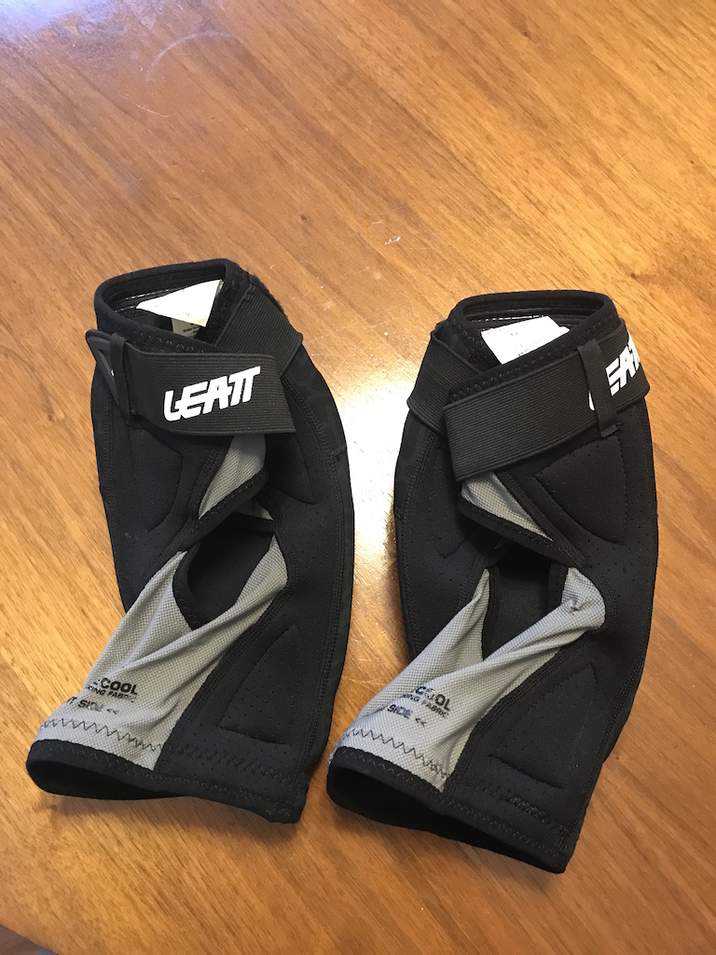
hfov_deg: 49.7
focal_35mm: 28
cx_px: 358
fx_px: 772
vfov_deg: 63.4
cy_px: 478
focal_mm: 3.99
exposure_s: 1/13
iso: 100
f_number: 1.8
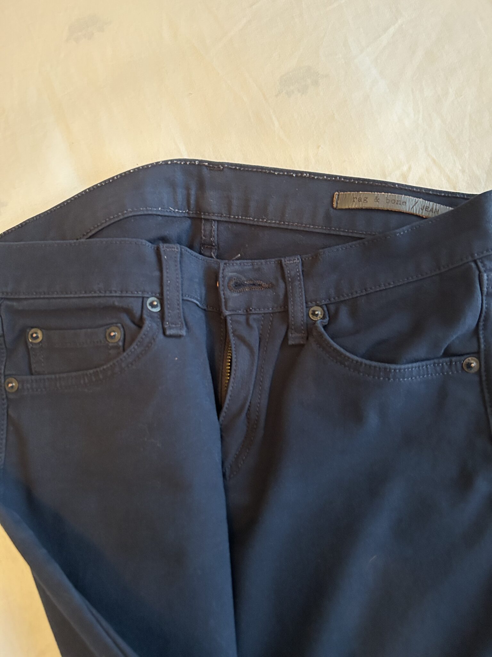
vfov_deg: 67.3
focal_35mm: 26
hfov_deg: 53.1
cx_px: 246
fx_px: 493
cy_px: 328
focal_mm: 5.7
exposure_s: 1/30
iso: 500
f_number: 1.5
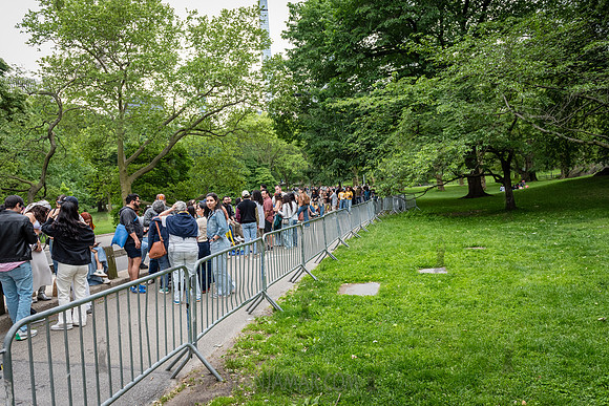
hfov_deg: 67.7
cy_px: 203
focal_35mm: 27
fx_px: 454
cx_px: 304
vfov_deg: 48.2
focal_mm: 24
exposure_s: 1/320
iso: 1000
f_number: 3.5
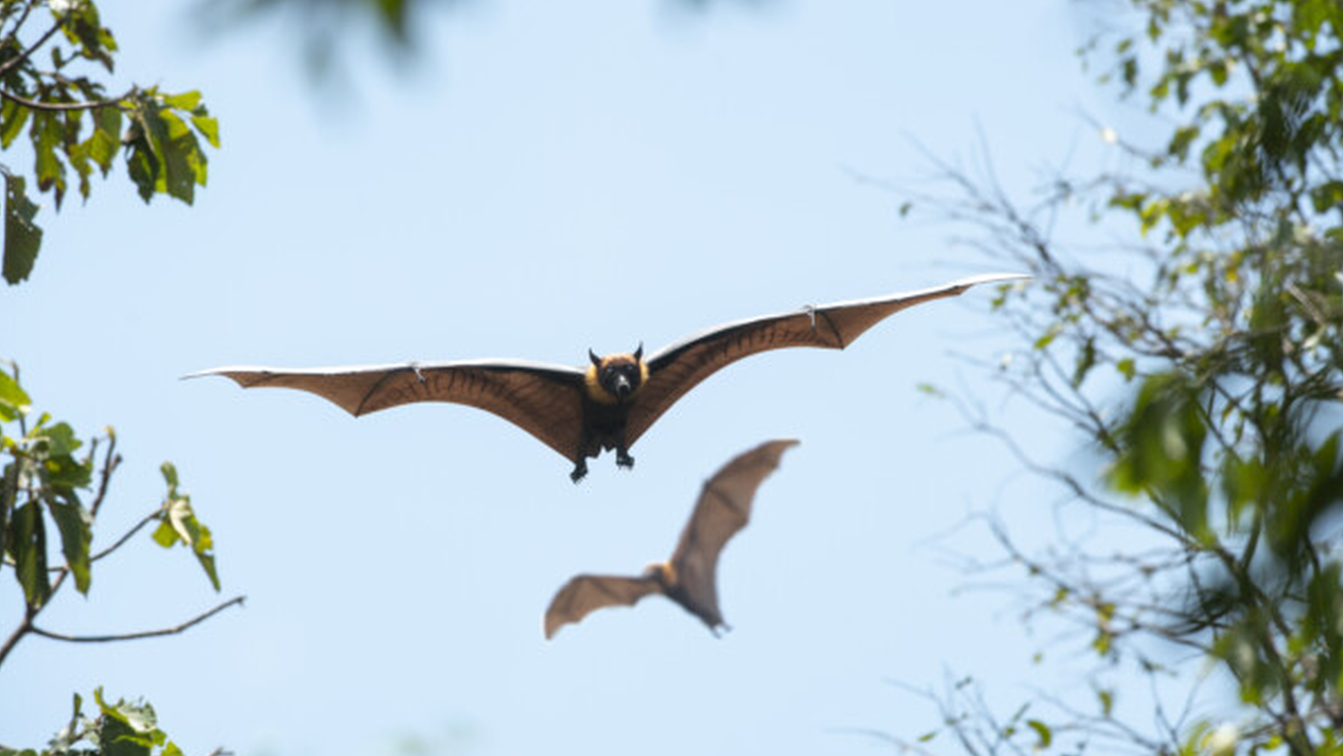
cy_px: 369
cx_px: 673
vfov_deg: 2.9
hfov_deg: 5.1
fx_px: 14994
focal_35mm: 421
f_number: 6.3
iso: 400
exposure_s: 1/1600
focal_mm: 400
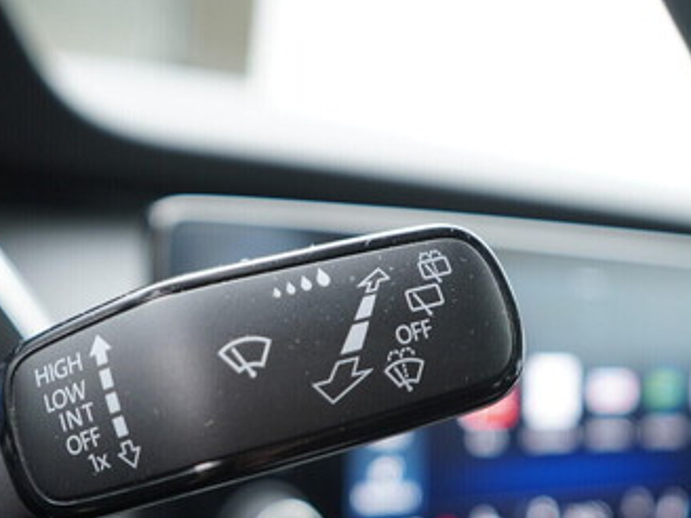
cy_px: 359
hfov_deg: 32.8
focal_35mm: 58
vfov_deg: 25.1
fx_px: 1158
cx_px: 211
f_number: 2.8
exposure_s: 1/40
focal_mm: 24
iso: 320
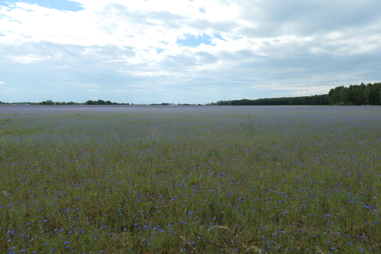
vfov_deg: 53.1
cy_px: 127
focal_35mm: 24
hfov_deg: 73.7
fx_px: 254
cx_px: 190
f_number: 5.6
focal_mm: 8.8
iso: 200
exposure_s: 1/1000
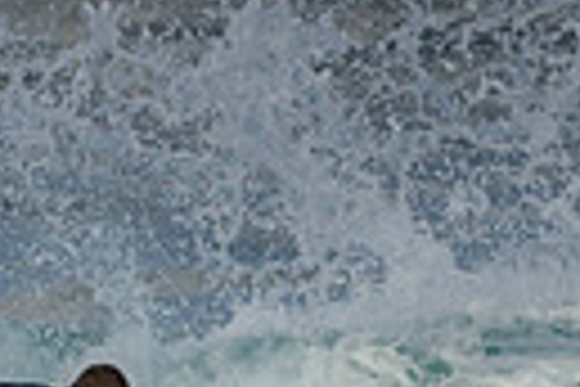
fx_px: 57738
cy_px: 664
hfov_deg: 0.6
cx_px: -18
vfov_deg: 0.4
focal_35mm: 3584
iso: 640
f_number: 11
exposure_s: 1/1600
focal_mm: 800
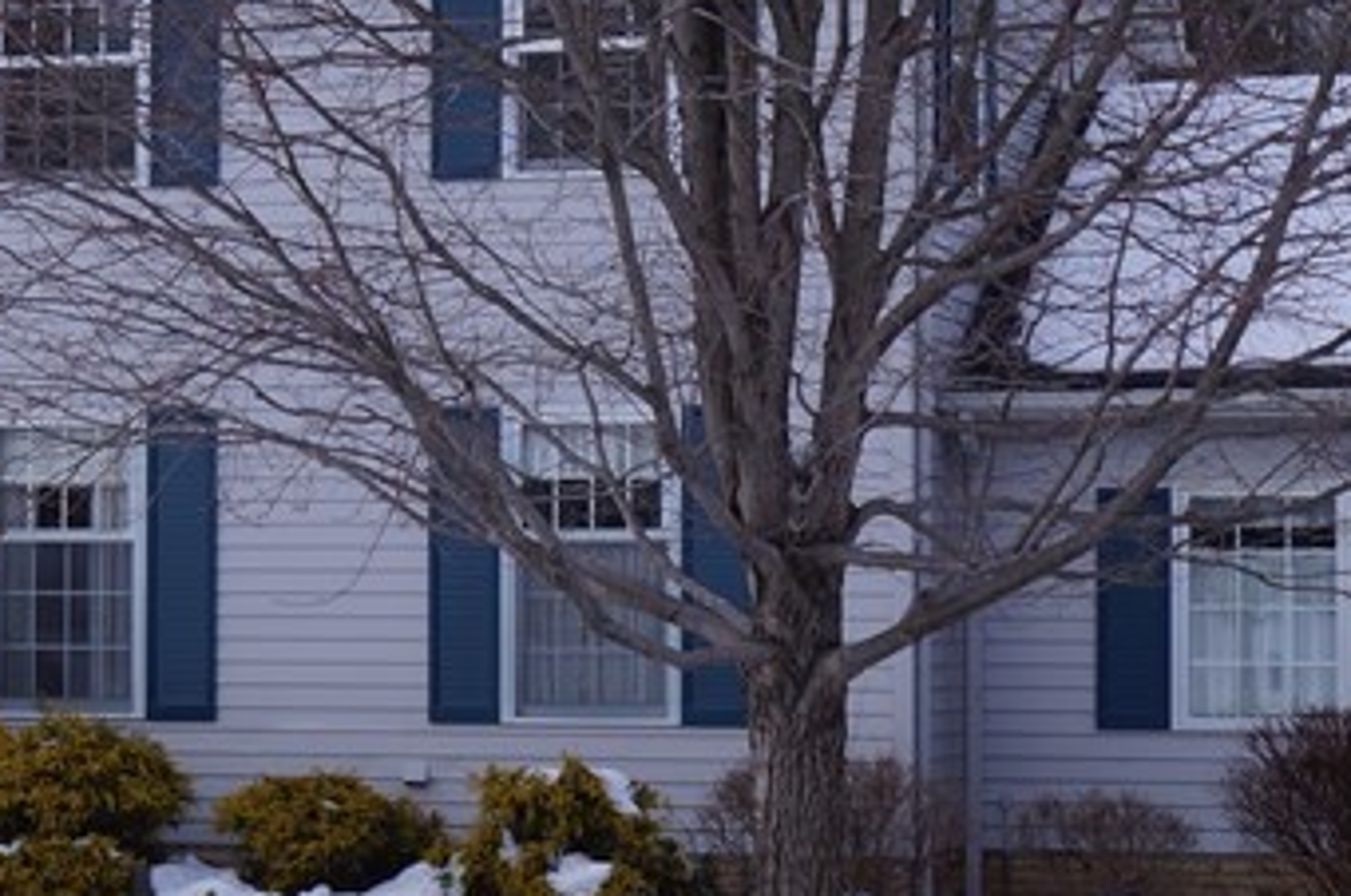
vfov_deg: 10.2
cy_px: 432
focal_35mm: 134
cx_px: 260
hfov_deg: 15.2
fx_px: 5019
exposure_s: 1/80
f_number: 9
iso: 100
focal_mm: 28
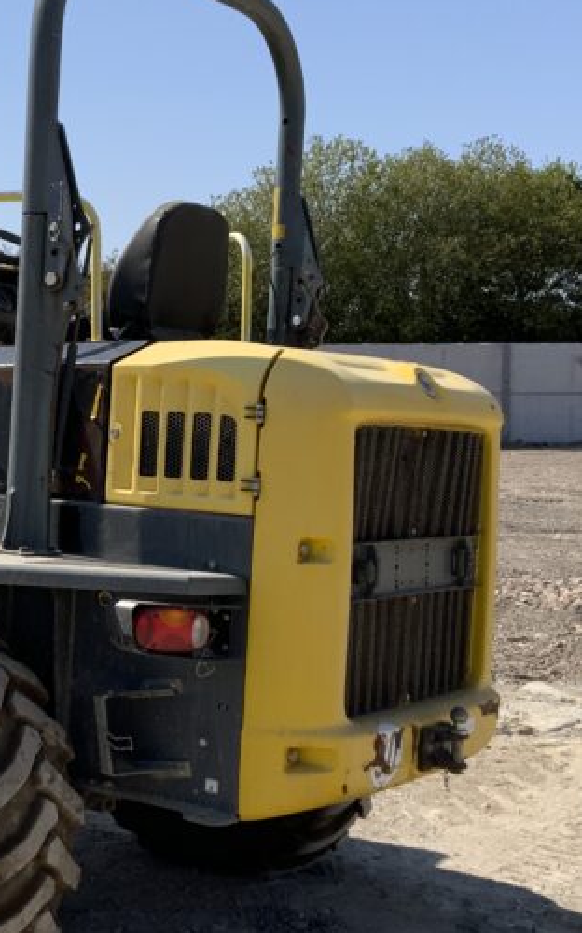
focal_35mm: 63
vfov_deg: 32.5
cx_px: 34
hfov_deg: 20.1
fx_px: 1601
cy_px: 461
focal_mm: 3
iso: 20
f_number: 1.8
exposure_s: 1/2320
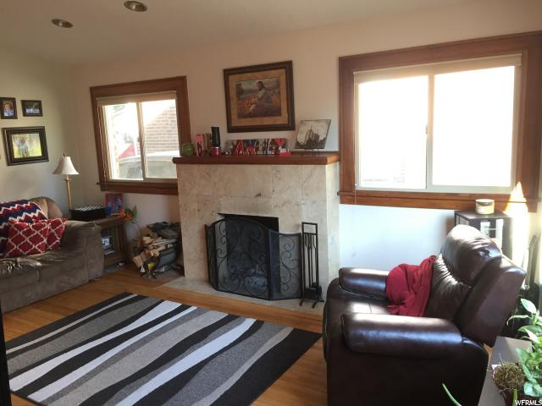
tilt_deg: -10.4
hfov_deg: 61.7
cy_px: 203
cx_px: 271
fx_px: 454
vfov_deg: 48.2
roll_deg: +1.7
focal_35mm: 29
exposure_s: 1/30
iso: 40
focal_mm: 4.15
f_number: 2.2
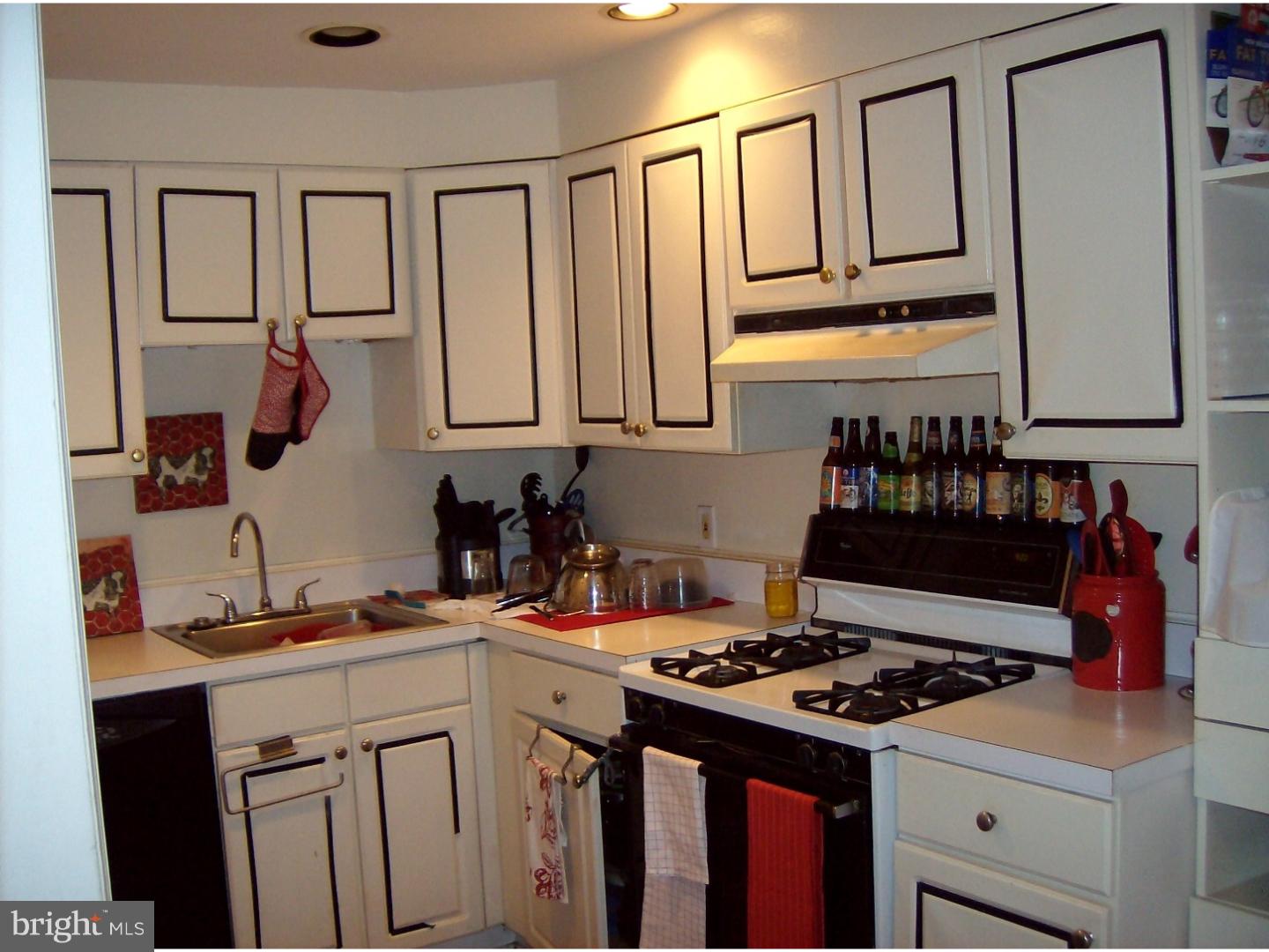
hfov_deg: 51.4
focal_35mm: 36
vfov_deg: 39.7
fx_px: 1320
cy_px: 476
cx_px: 634
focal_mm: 6
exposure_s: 1/60
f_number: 2.8
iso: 200
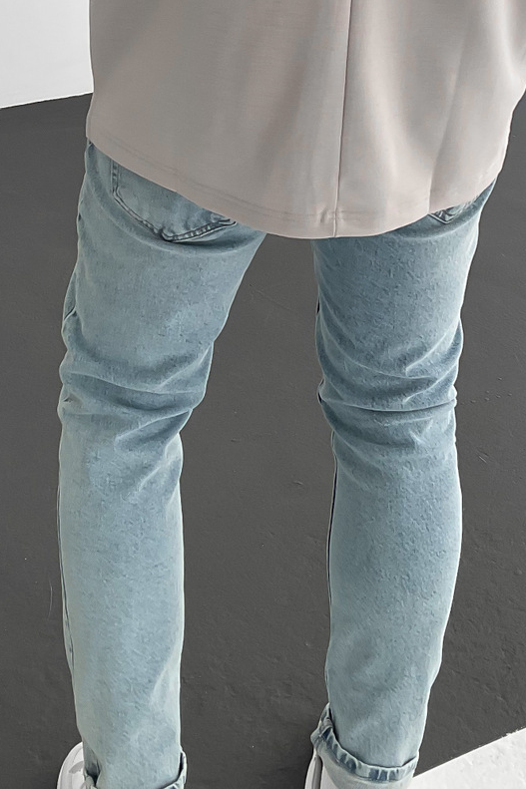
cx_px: 193
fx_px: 1337
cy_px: 55
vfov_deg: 31.1
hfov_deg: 22.2
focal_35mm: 61
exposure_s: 1/120
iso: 25
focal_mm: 3
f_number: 1.8
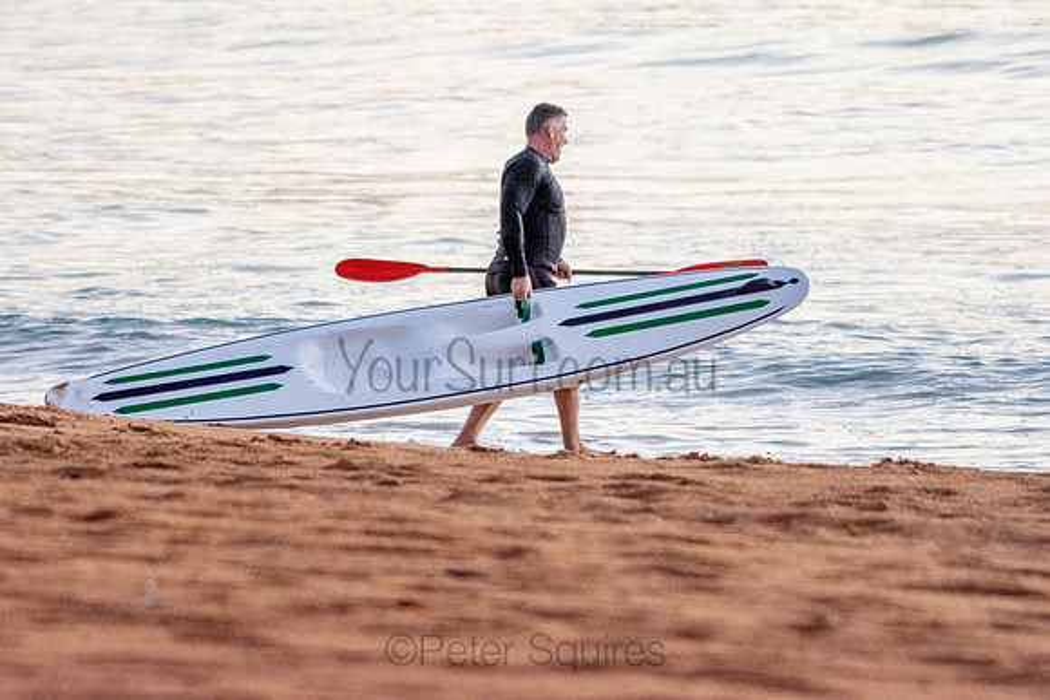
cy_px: 350
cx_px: 525
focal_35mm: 405
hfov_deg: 5.1
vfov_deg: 3.4
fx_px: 11815
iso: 2200
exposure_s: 1/250
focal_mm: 270
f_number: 5.6
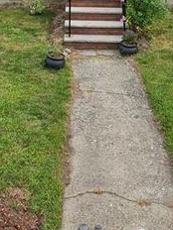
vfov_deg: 26.8
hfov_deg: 22.2
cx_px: 69
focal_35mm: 66
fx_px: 440
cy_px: -28
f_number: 1.8
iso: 80
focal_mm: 5.4
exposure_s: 1/2000
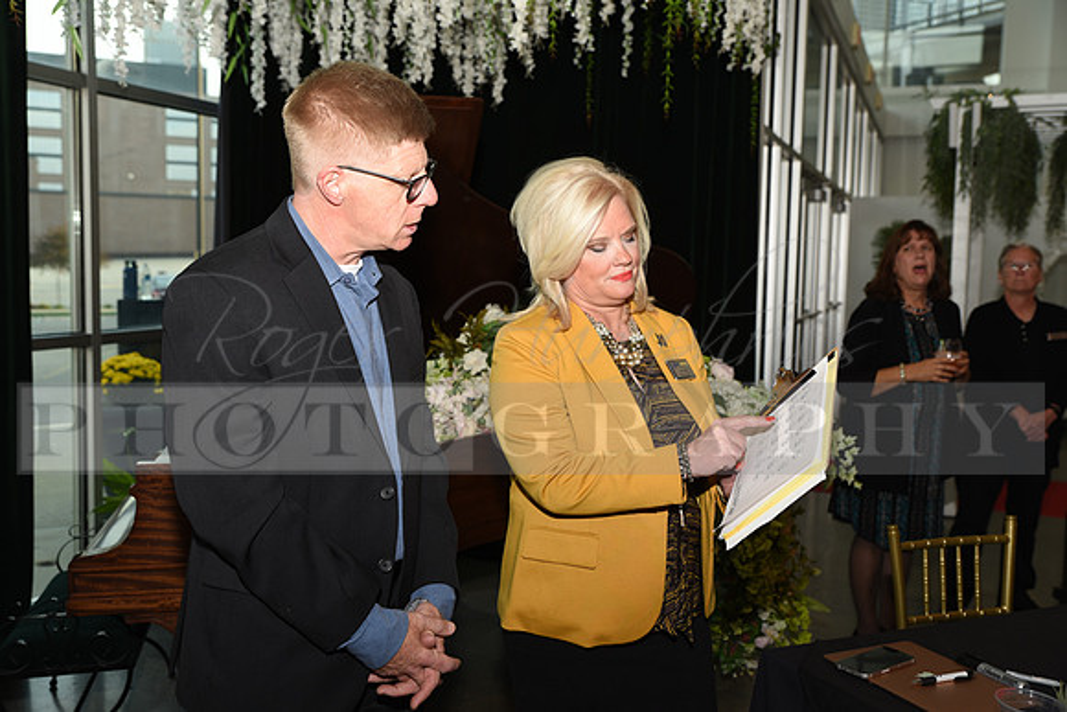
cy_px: 356
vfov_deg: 35.1
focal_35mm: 38
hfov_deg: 50.7
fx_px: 1126
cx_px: 534
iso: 100
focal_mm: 38
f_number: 4
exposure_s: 1/60
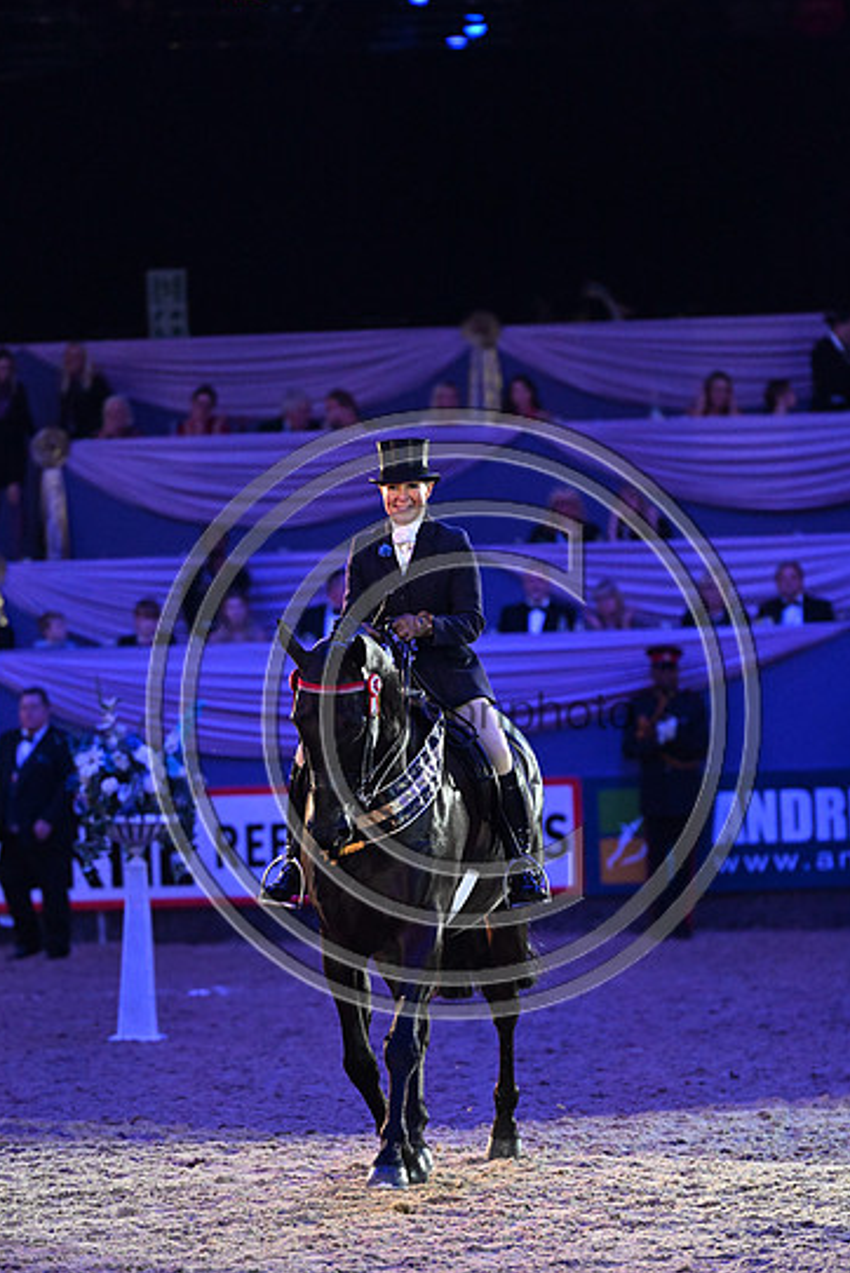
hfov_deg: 6.4
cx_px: 421
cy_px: 674
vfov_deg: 9.6
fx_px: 7569
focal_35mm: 214
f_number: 4
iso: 8000
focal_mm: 200
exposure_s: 1/800
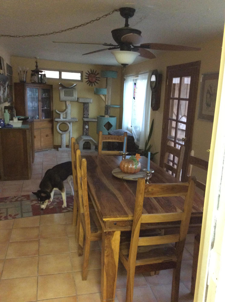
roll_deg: -1.6
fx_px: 278
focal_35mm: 32
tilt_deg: -10.9
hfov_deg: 44.0
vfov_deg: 56.9
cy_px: 151
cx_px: 112
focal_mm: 3.3
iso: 250
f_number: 2.4
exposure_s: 1/15
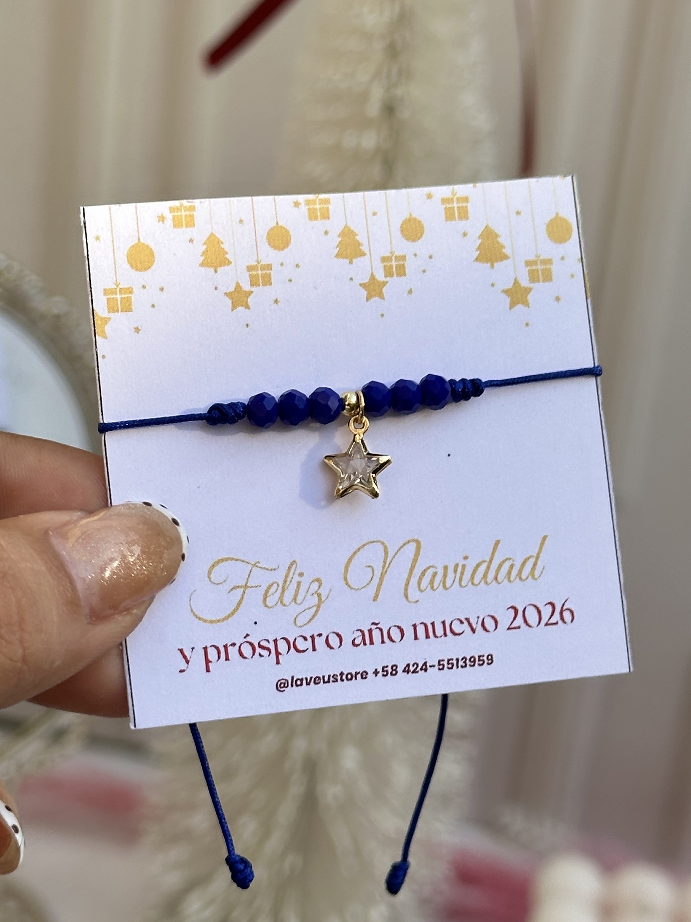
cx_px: 346
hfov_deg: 30.3
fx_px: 1278
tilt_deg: -20.9
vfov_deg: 39.7
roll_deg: -6.0
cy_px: 461
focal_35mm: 48
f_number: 1.78
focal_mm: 6.86
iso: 64
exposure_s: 1/1199
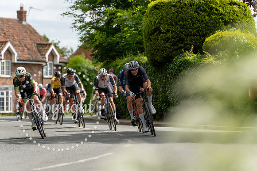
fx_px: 1164
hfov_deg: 12.6
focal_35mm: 163
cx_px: 128
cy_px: 86
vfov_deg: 8.4
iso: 100
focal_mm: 163
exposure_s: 1/640
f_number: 4
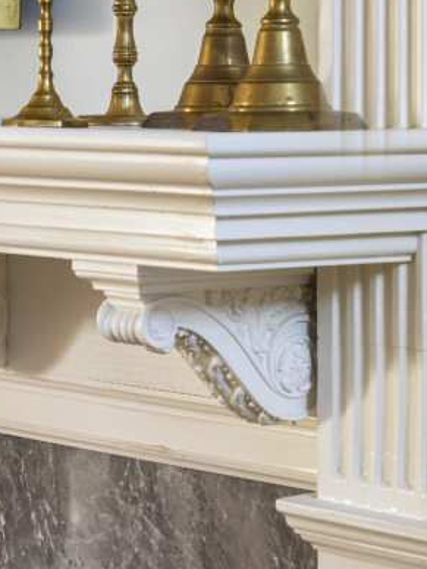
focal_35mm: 157
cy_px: 122
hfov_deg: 9.5
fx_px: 2582
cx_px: 217
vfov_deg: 12.5
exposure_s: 1/1.25
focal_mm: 55
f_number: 9
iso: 100
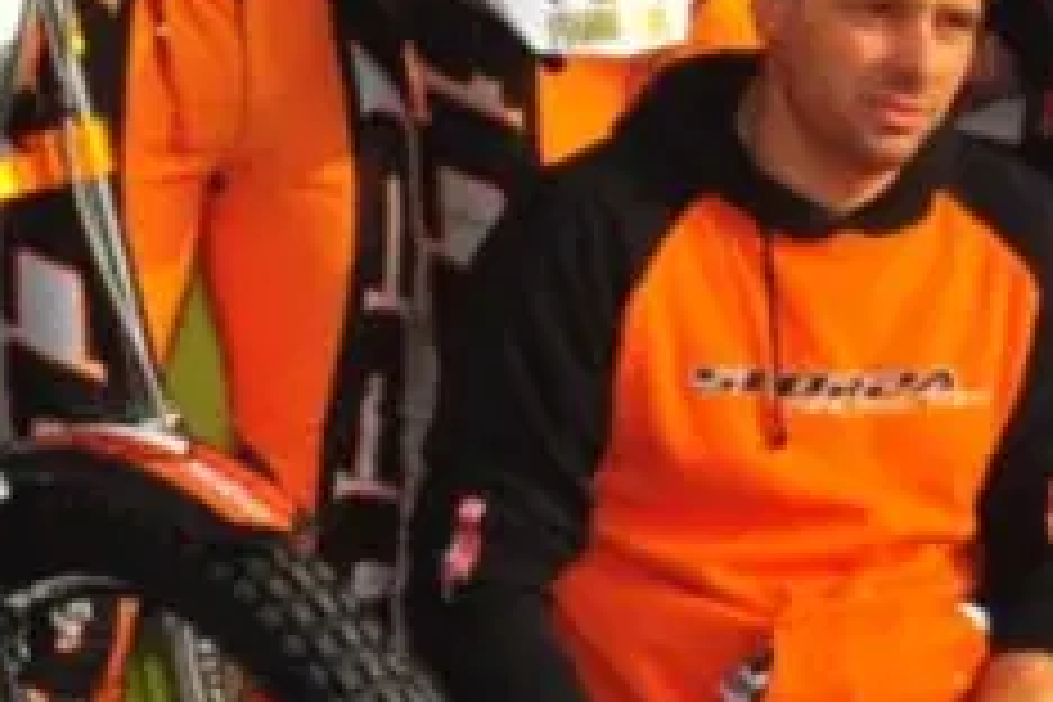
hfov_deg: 9.0
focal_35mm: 225
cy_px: 36
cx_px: 1260
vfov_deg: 6.1
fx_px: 6581
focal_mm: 44
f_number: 22
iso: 800
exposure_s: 1/200
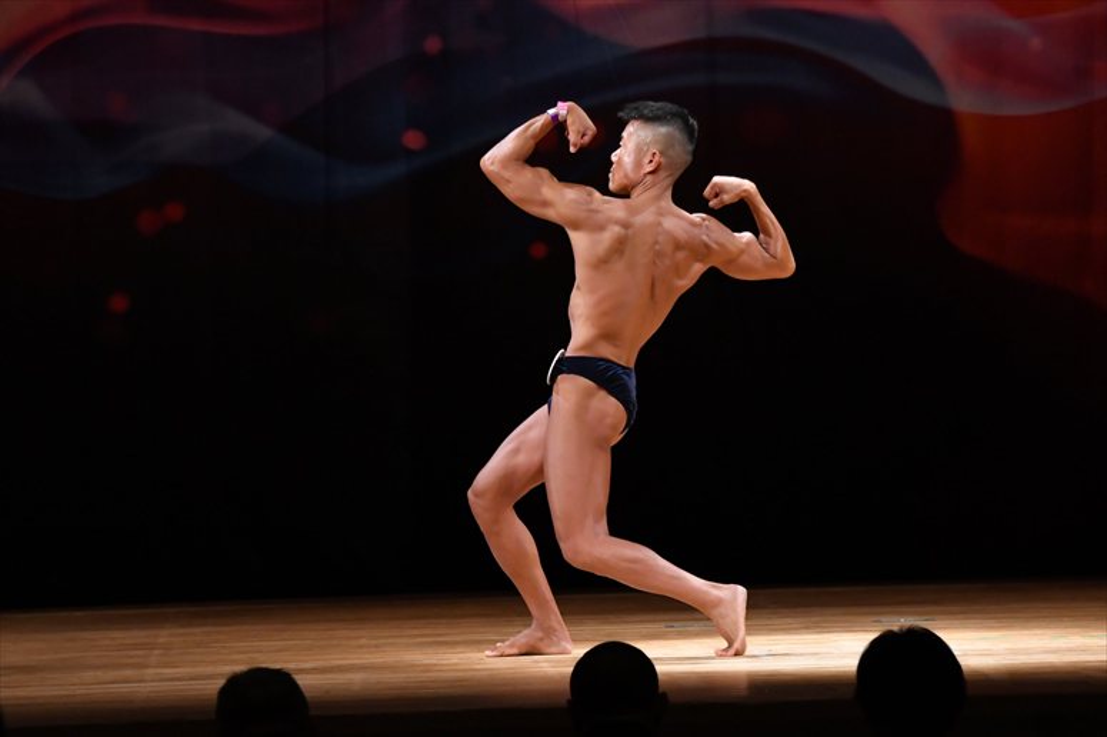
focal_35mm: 240
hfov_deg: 8.6
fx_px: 7376
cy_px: 368
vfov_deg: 5.7
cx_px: 554
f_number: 5.6
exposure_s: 1/400
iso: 4000
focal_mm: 160
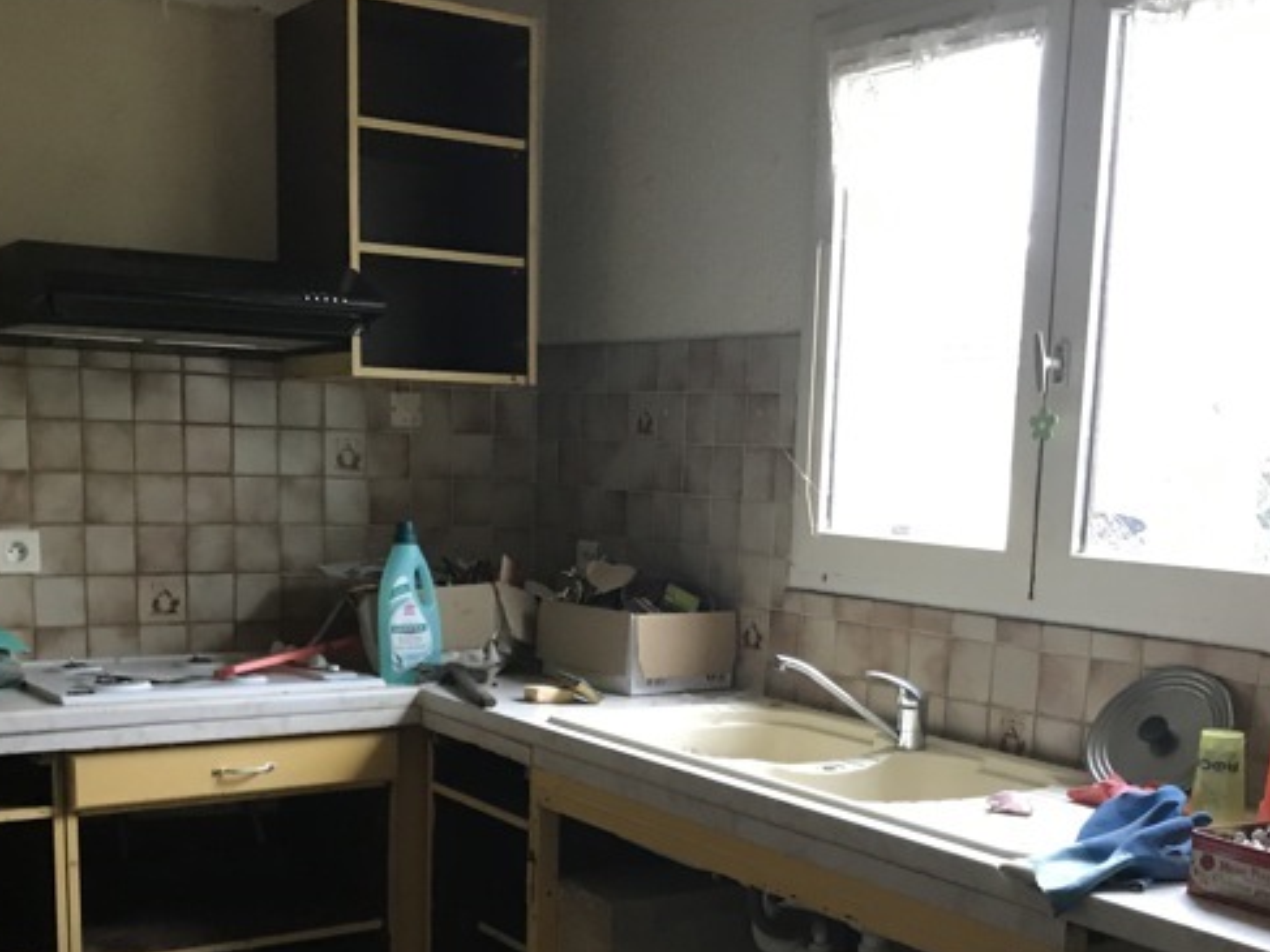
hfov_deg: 41.2
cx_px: 712
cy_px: 743
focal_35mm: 46
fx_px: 1687
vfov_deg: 30.8
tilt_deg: -7.4
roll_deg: -2.0
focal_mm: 3.99
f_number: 1.8
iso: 100
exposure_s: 1/14
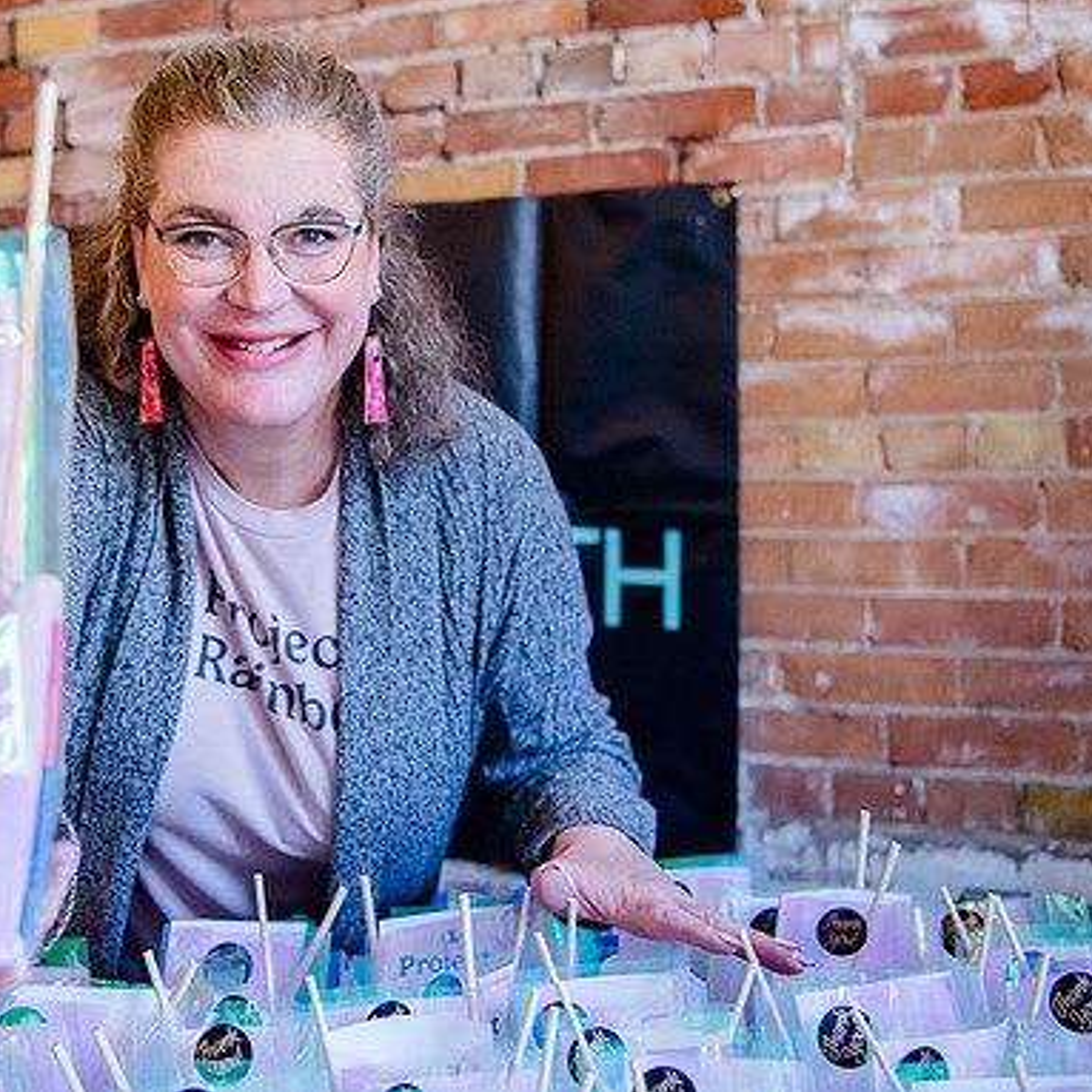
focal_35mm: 53
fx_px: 1892
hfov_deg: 31.6
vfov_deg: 32.1
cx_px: 273
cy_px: 447
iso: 4000
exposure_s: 1/320
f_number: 2.8
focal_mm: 34
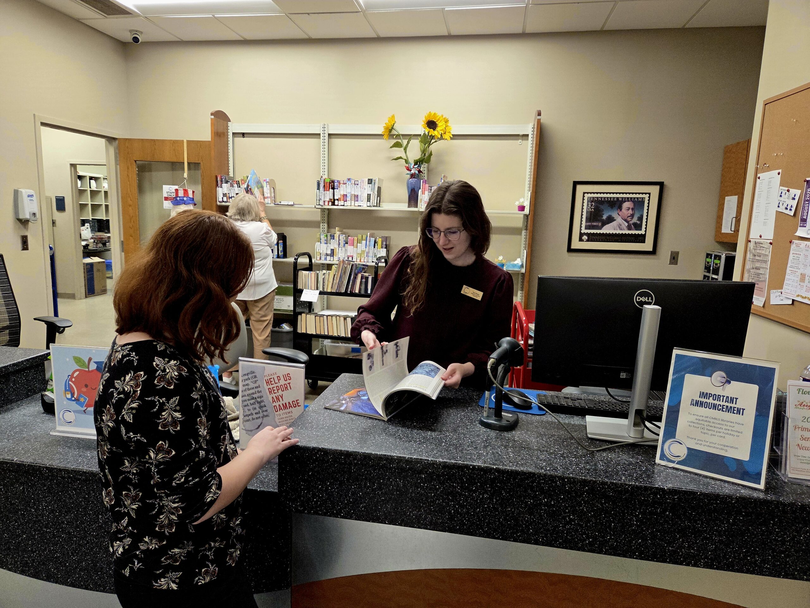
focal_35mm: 23
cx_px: 405
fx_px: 538
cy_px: 304
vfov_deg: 58.9
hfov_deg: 73.9
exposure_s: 1/120
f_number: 1.8
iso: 250
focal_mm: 5.4
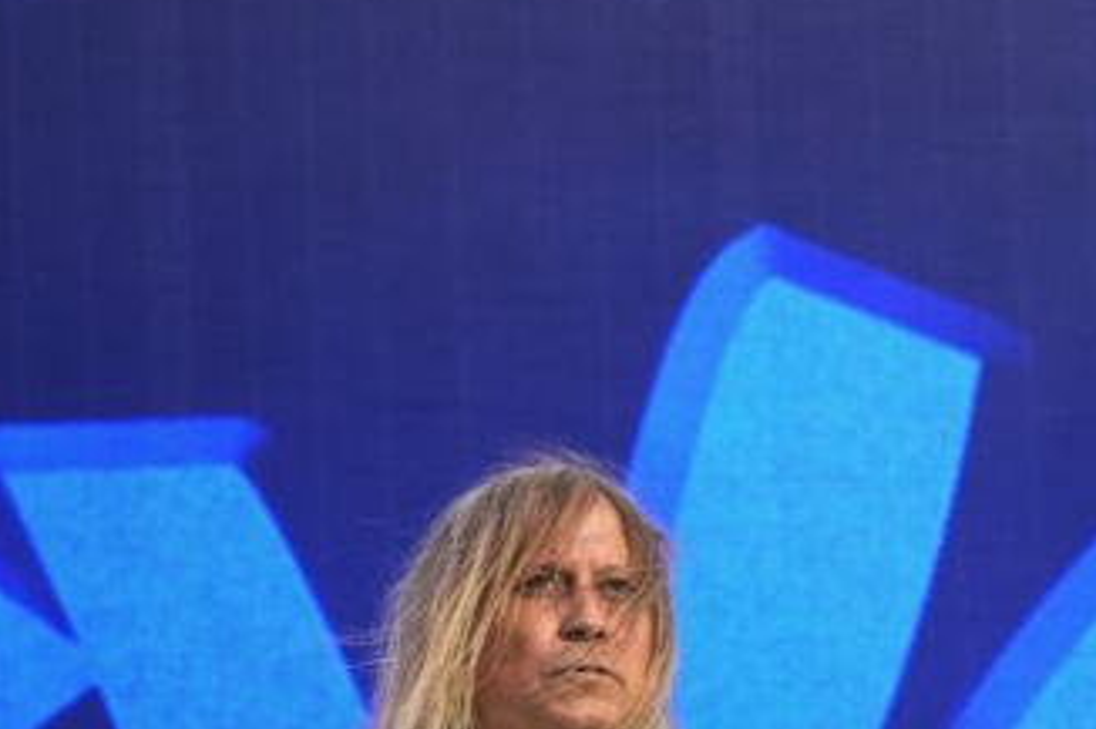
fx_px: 8611
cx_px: 938
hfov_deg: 7.3
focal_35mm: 283
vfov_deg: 4.8
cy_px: 648
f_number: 5
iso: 640
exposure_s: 1/160
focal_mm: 80
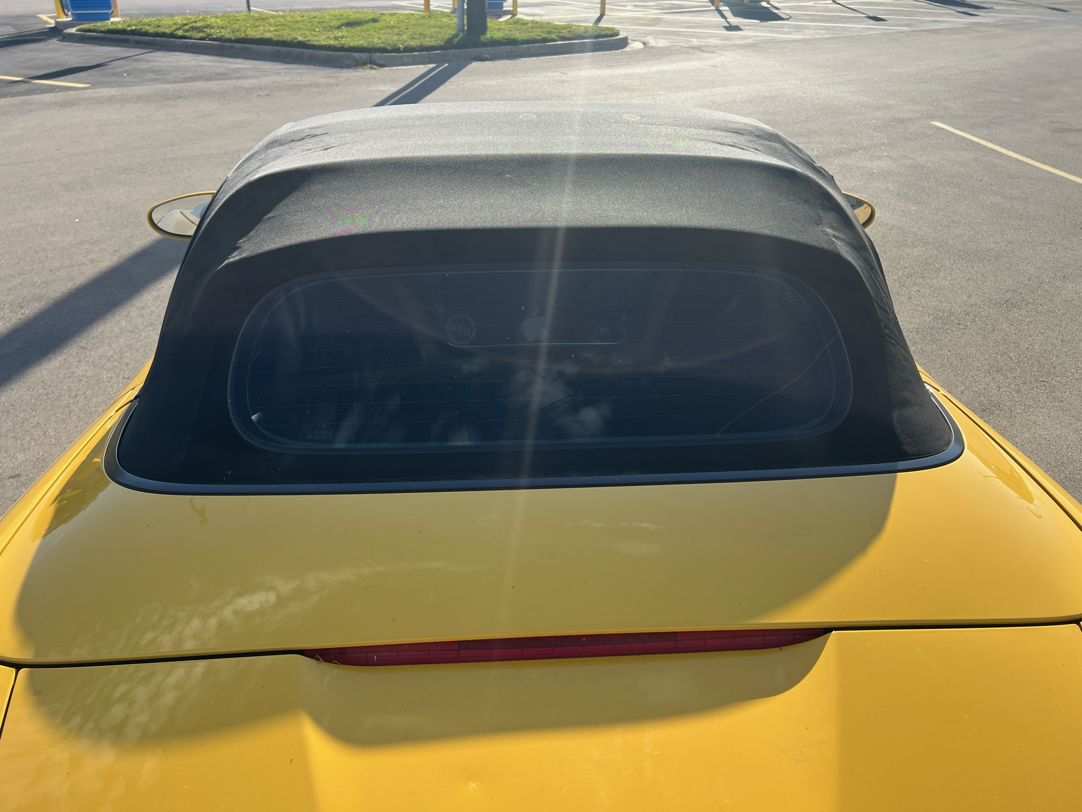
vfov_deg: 53.1
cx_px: 541
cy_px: 406
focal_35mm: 26
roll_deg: +1.0
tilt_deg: -28.3
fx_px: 813
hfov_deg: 67.3
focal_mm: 5.7
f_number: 1.5
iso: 50
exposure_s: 1/2404
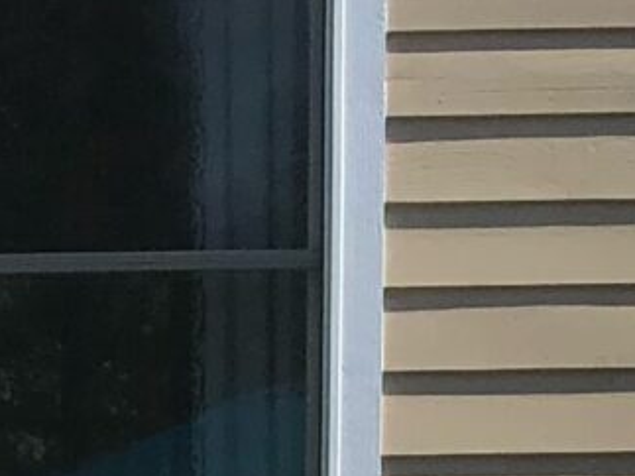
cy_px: 1776
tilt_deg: -16.4
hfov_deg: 8.9
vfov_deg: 5.9
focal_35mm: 222
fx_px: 4071
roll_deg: +1.8
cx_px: -2
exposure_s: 1/2183
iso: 20
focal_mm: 3.99
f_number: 1.8
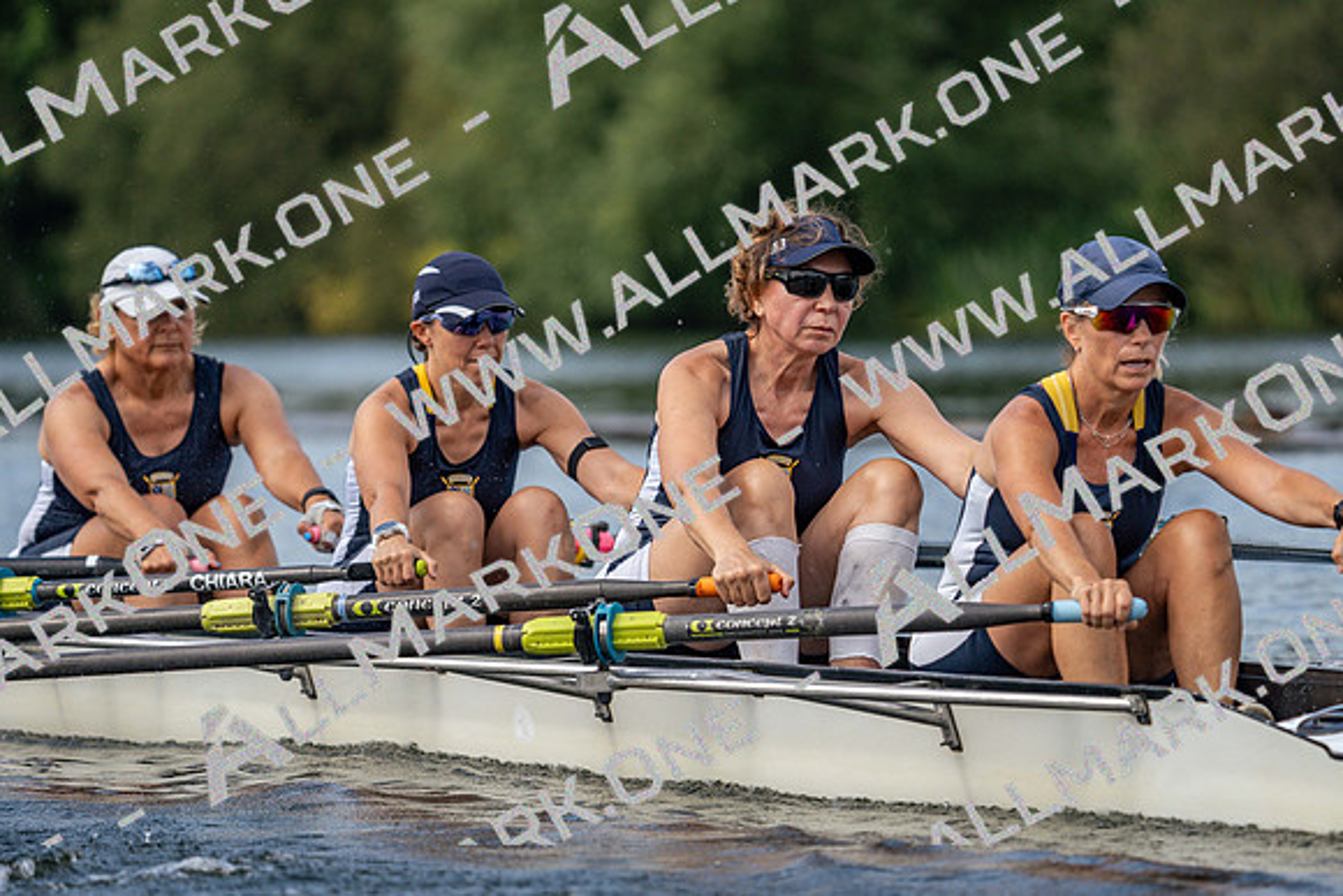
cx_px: 672
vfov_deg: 4.2
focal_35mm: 329
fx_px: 12276
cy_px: 448
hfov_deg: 6.3
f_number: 6.3
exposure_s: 1/1600
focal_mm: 329
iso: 400
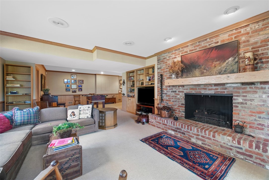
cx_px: 134
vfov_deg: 81.2
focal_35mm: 14
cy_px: 90
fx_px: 105
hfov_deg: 104.2
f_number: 8
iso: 400
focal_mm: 14
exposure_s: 1
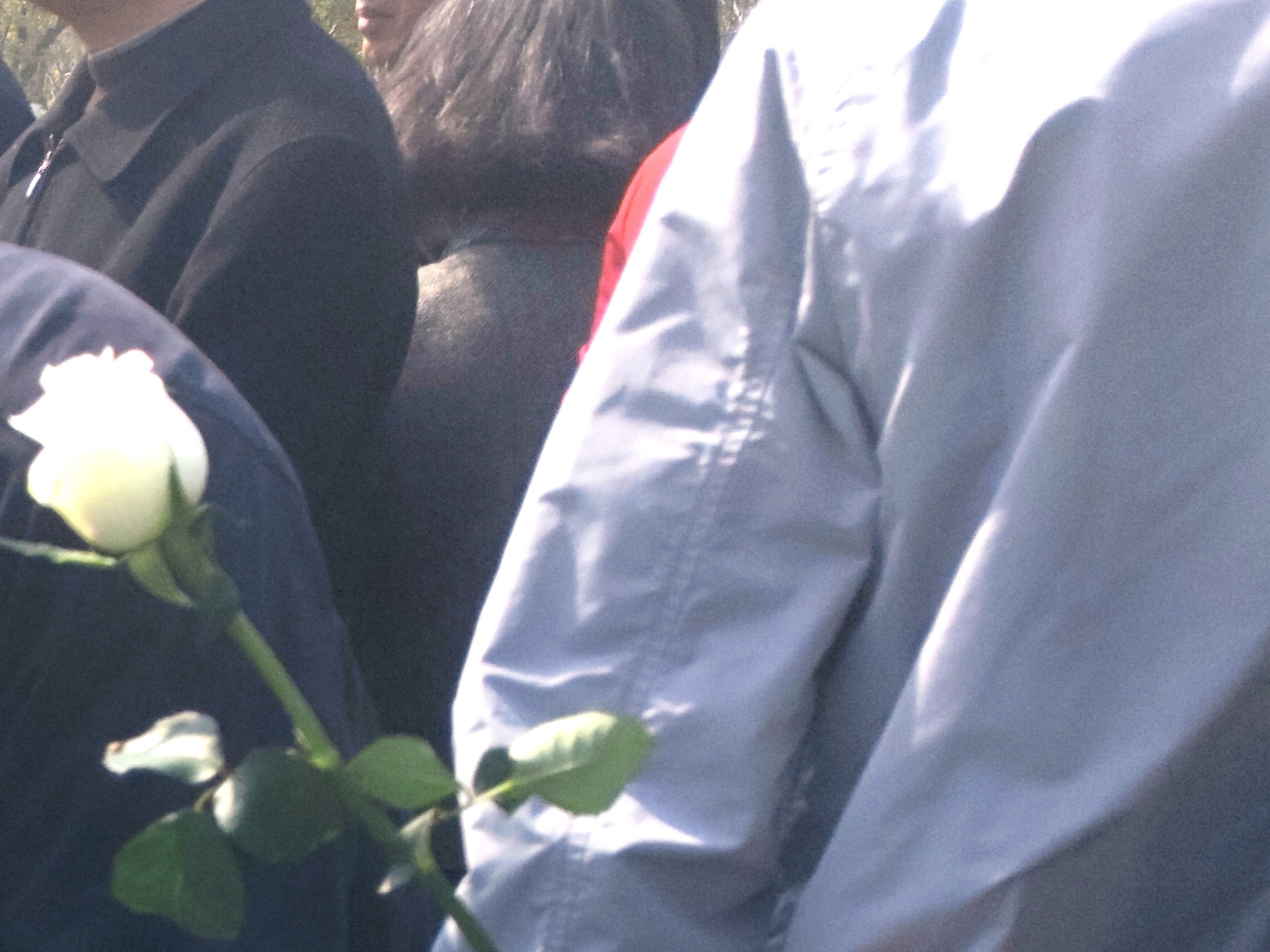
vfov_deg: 12.7
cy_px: 1741
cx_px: -1022
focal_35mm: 106
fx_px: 3889
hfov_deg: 15.8
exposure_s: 1/1938
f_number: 1.65
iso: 50
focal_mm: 6.14
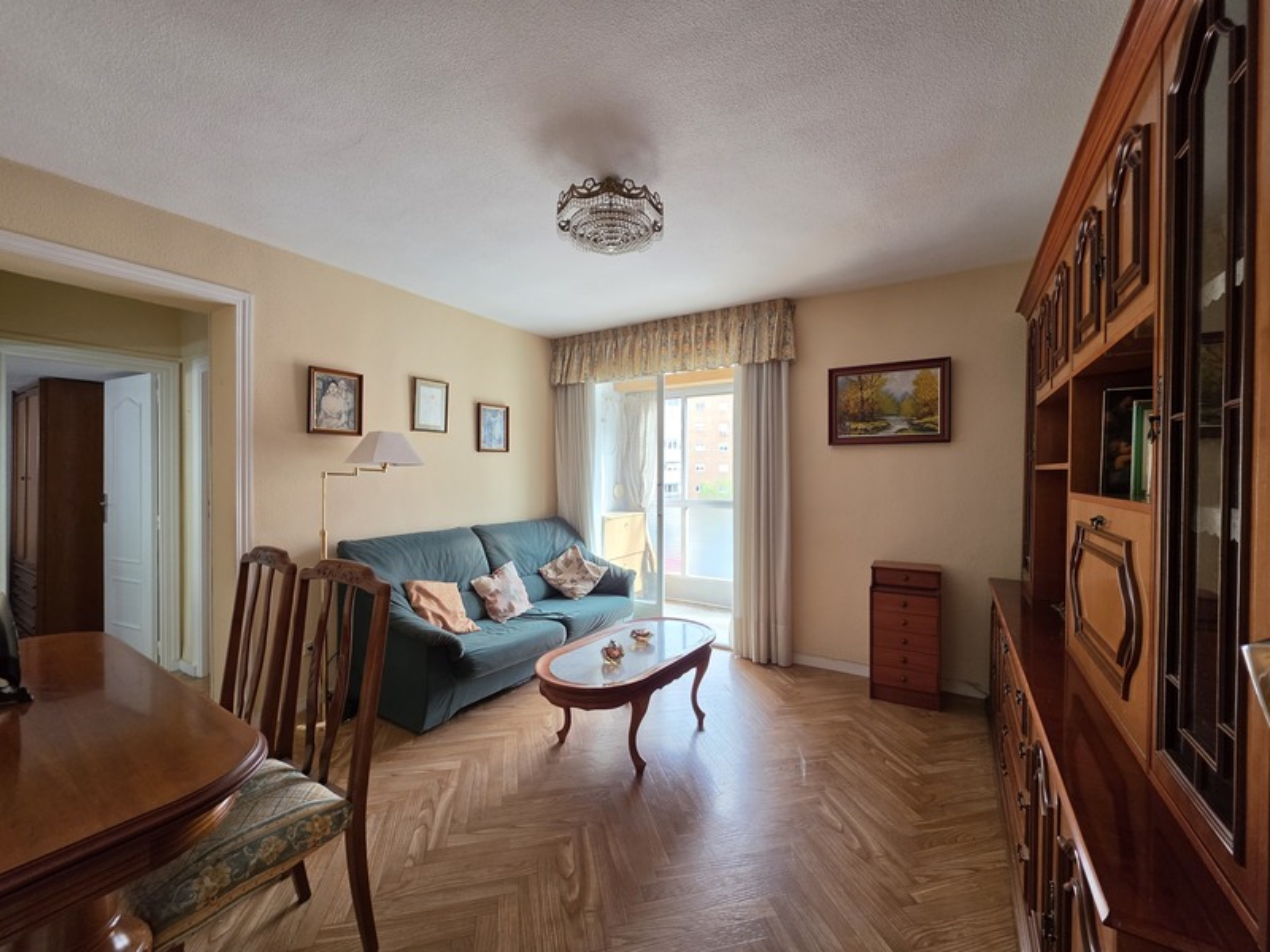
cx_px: 635
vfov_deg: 89.9
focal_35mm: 13
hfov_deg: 106.2
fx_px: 477
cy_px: 476
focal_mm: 2.2
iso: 125
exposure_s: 1/100
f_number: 1.9
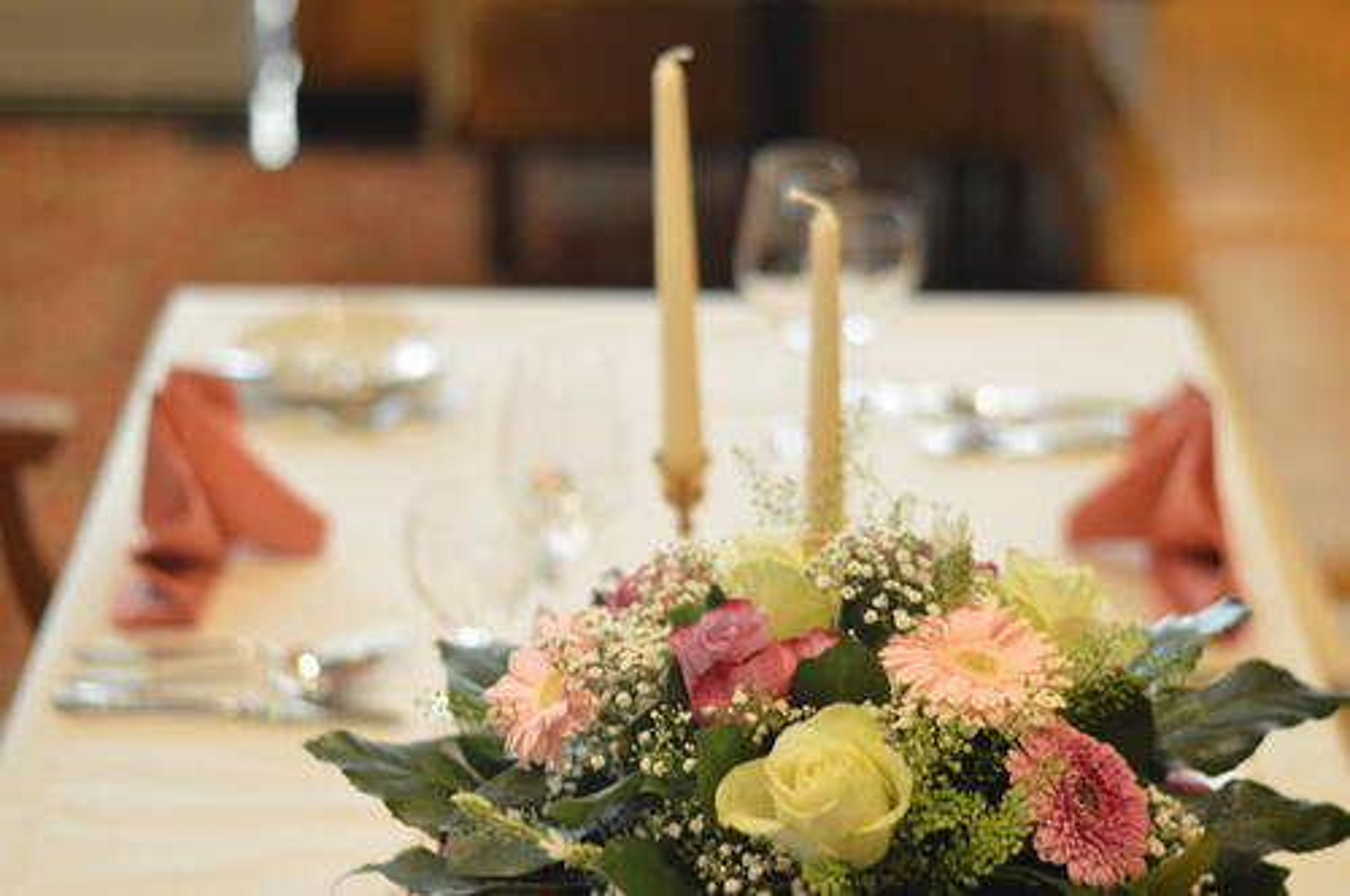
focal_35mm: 75
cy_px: 448
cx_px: 675
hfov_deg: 27.0
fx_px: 2809
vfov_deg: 18.1
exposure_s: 1/60
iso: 900
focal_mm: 50
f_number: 1.8
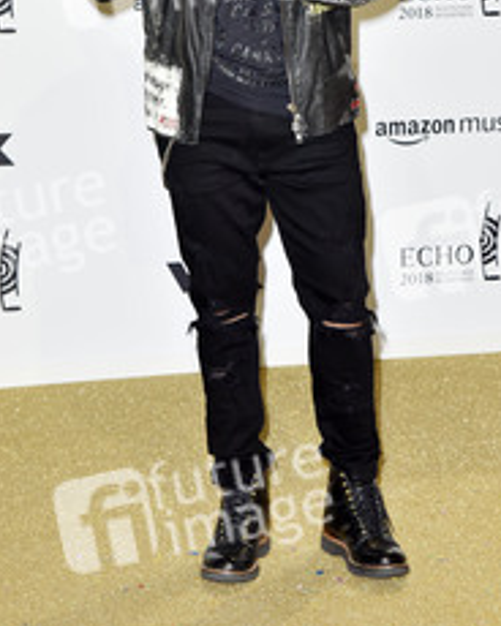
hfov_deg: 11.5
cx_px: 272
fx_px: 2484
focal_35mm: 134
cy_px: 101
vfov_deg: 14.3
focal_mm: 82
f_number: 6.3
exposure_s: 1/160
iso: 1250
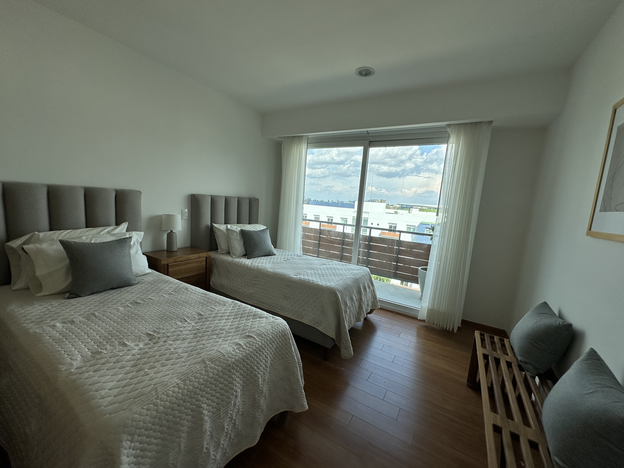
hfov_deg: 102.1
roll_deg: -4.2
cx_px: 312
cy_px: 234
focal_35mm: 14
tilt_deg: -6.2
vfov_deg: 85.7
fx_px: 252
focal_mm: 2.22
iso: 40
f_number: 2.2
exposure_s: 1/622
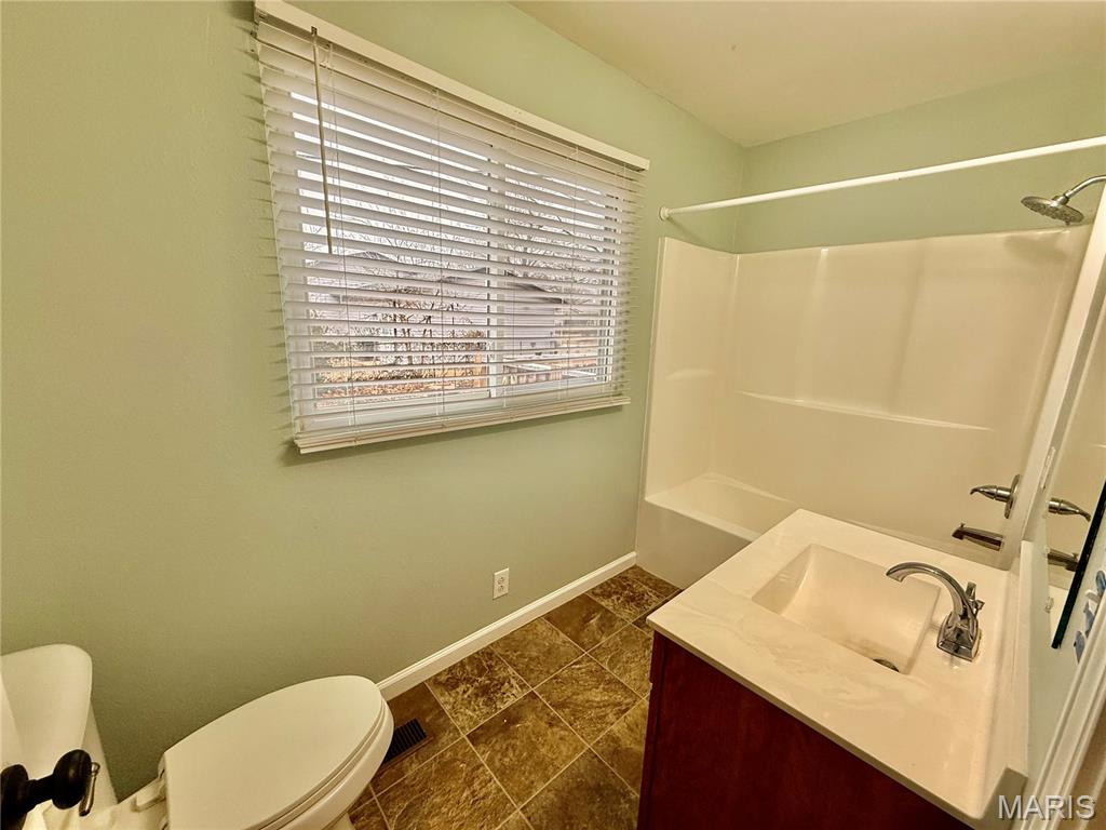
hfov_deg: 102.1
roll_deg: -1.3
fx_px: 447
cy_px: 415
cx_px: 553
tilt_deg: -11.6
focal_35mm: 14
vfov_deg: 85.7
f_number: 2.2
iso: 125
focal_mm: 2.22
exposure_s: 1/120
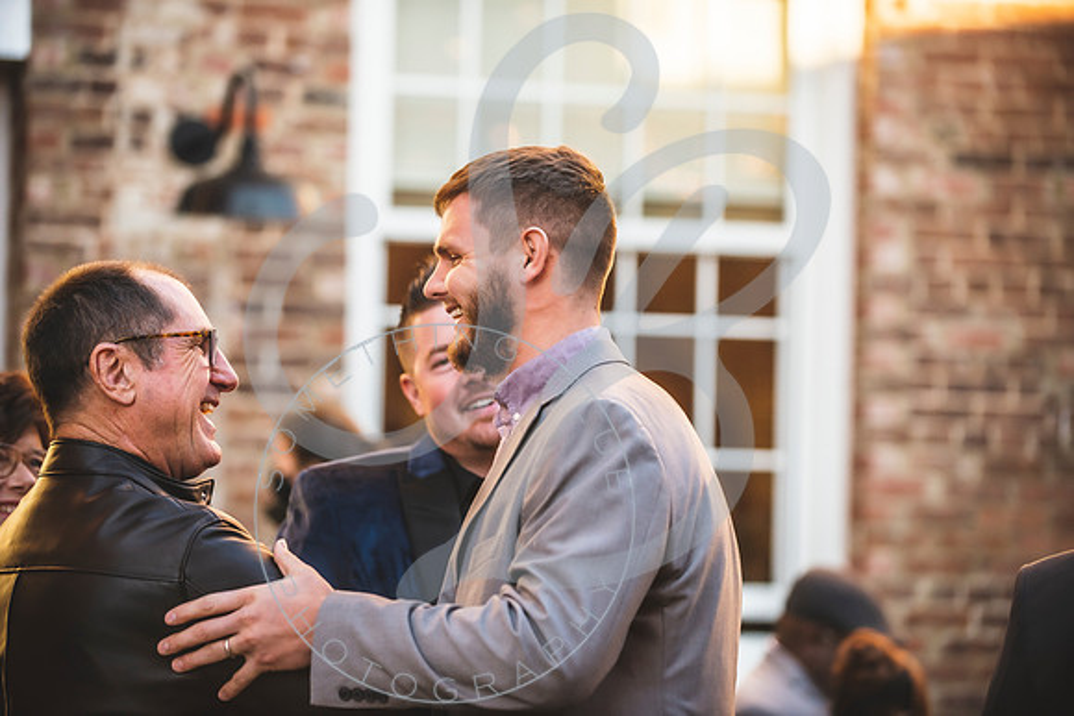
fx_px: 3730
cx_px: 537
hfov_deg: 16.4
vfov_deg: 11.0
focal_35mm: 125
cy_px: 358
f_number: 2.8
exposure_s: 1/1000
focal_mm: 125
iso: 250
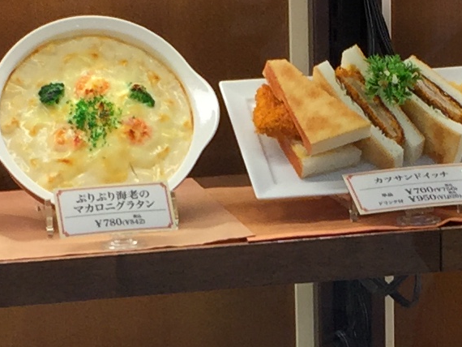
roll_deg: +0.7
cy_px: 321
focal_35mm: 166
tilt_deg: -16.2
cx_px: 344
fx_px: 2216
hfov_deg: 11.9
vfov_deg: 8.9
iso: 40
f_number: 2.2
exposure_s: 1/120
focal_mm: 4.15
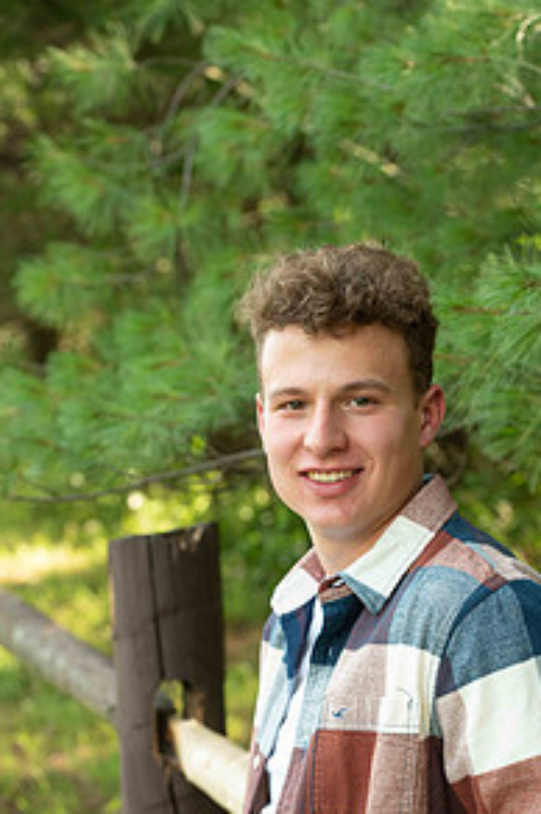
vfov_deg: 18.8
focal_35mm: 108
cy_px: 622
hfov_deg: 12.7
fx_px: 2440
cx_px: 279
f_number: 5
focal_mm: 70
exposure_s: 1/200
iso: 400
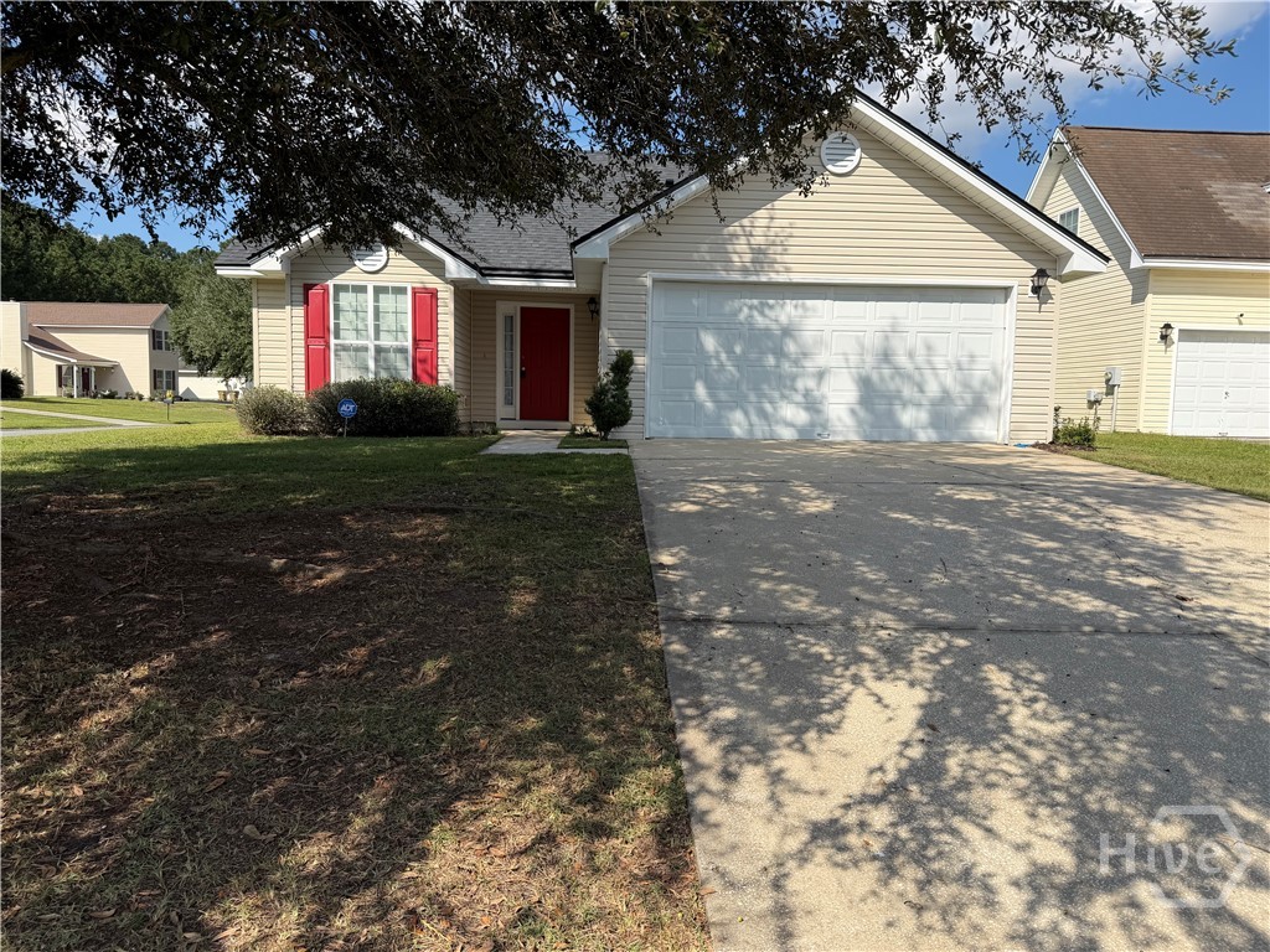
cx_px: 635
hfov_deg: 71.6
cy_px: 476
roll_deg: -1.0
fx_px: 881
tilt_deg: -4.3
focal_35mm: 24
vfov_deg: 56.8
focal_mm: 6.76
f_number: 1.78
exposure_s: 1/4405
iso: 80
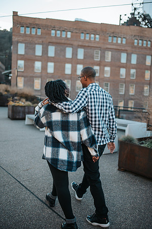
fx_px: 222
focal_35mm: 35
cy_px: 114
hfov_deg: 37.9
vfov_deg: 54.4
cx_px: 76
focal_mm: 35
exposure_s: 1/640
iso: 125
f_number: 1.8
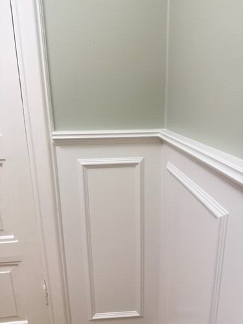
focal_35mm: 24
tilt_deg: -14.3
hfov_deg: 56.8
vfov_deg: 71.6
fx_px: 225
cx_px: 122
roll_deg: +1.4
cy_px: 162
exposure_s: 1/50
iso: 250
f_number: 1.78
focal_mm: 6.76
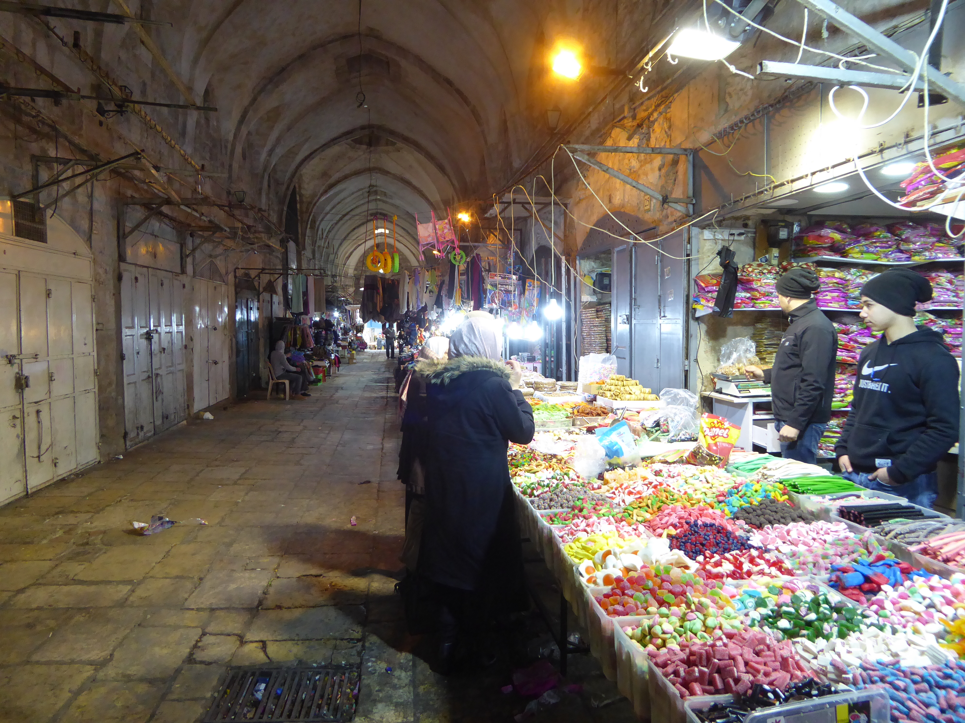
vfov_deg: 54.9
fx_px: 697
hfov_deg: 69.4
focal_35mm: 25
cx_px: 482
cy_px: 362
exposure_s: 1/40
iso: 400
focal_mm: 4.3
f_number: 3.3
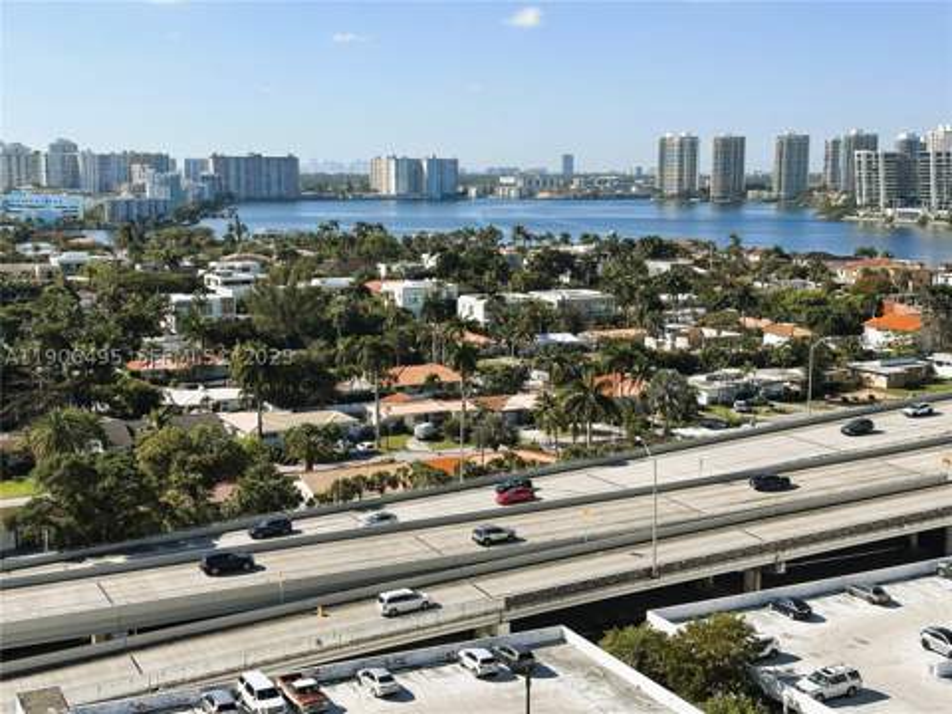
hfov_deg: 39.7
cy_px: 357
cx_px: 476
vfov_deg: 30.3
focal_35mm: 48
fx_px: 1320
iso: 64
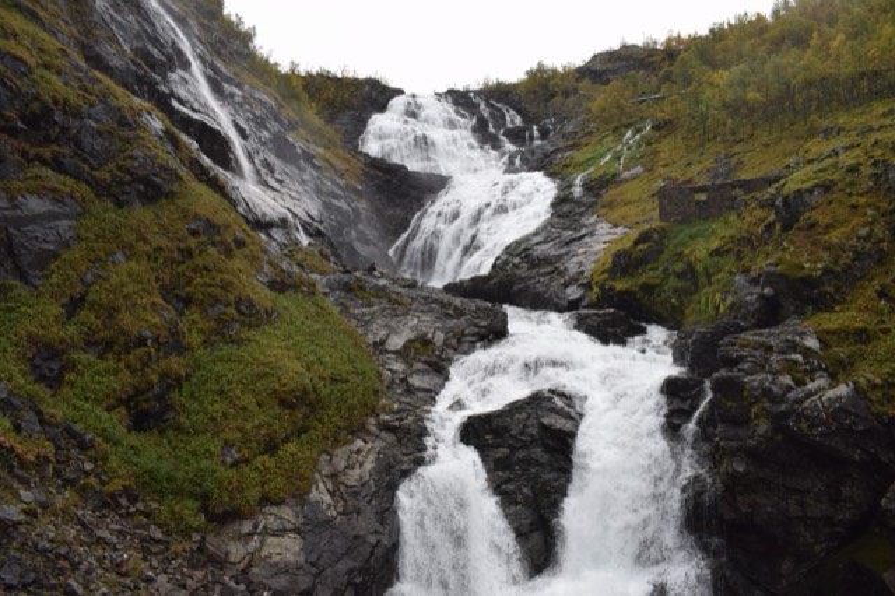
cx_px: 448
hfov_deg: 67.4
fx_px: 671
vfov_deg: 47.9
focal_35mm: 27
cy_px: 298
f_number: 8
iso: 320
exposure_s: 1/250
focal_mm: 18
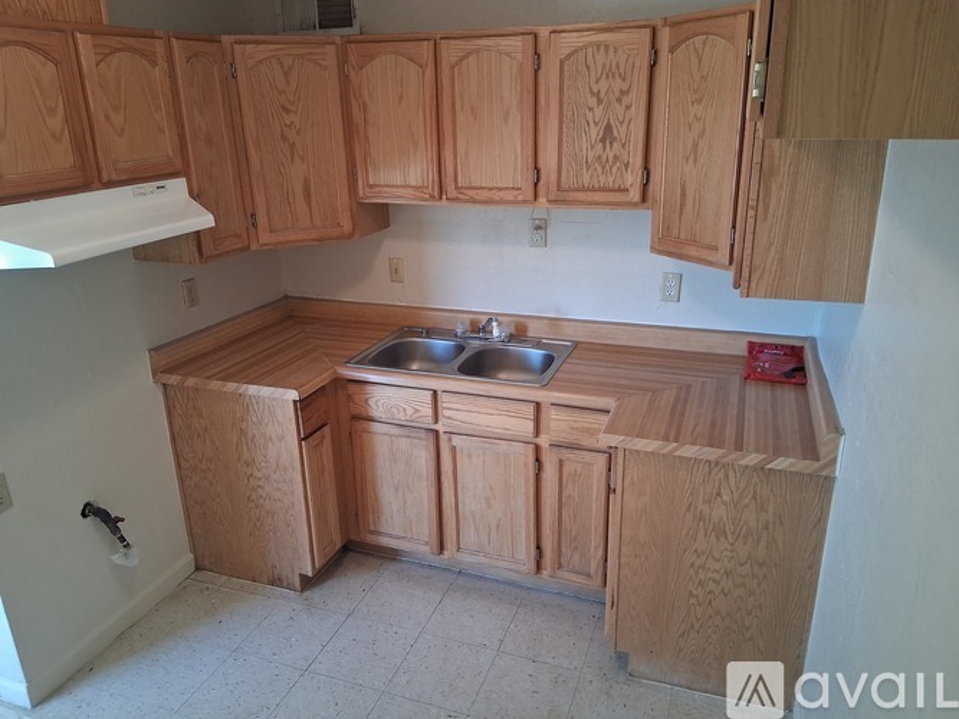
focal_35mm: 26
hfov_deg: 67.3
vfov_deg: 53.0
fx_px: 720
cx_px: 480
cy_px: 360
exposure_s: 1/60
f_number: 1.8
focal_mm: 3.98
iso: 320
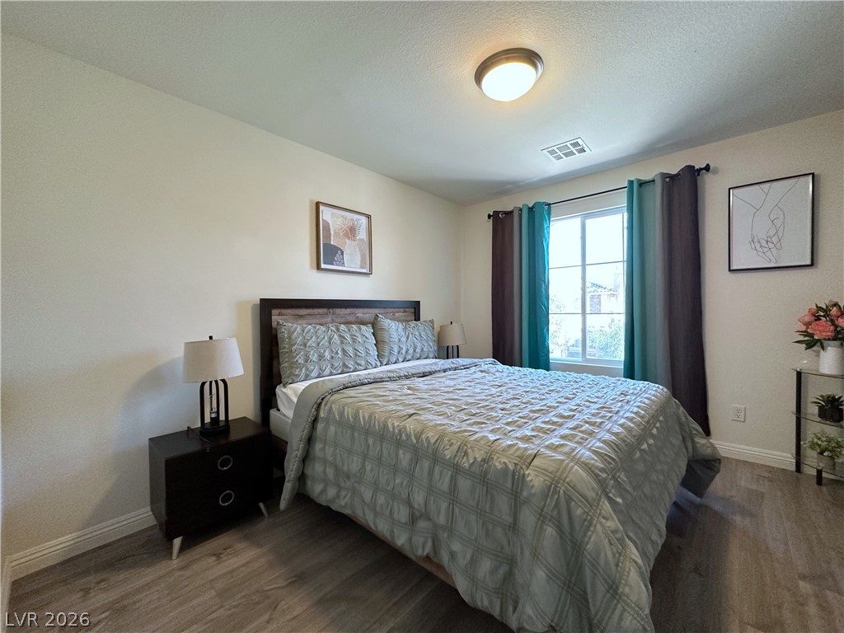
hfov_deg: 102.1
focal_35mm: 14
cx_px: 422
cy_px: 316
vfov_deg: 85.7
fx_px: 341
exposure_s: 1/120
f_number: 2.2
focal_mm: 2.22
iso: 250
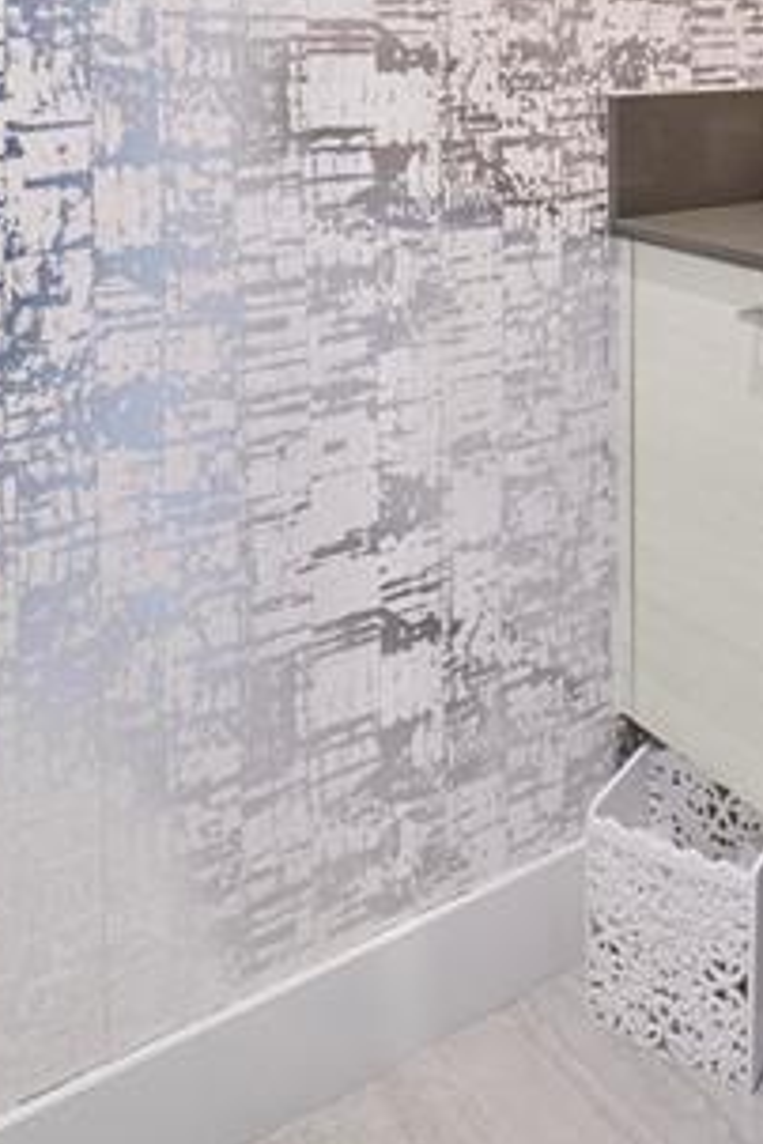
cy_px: 68
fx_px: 1208
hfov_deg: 34.0
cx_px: 608
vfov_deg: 44.9
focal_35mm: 38
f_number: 11
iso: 125
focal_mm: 10
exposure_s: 1/5
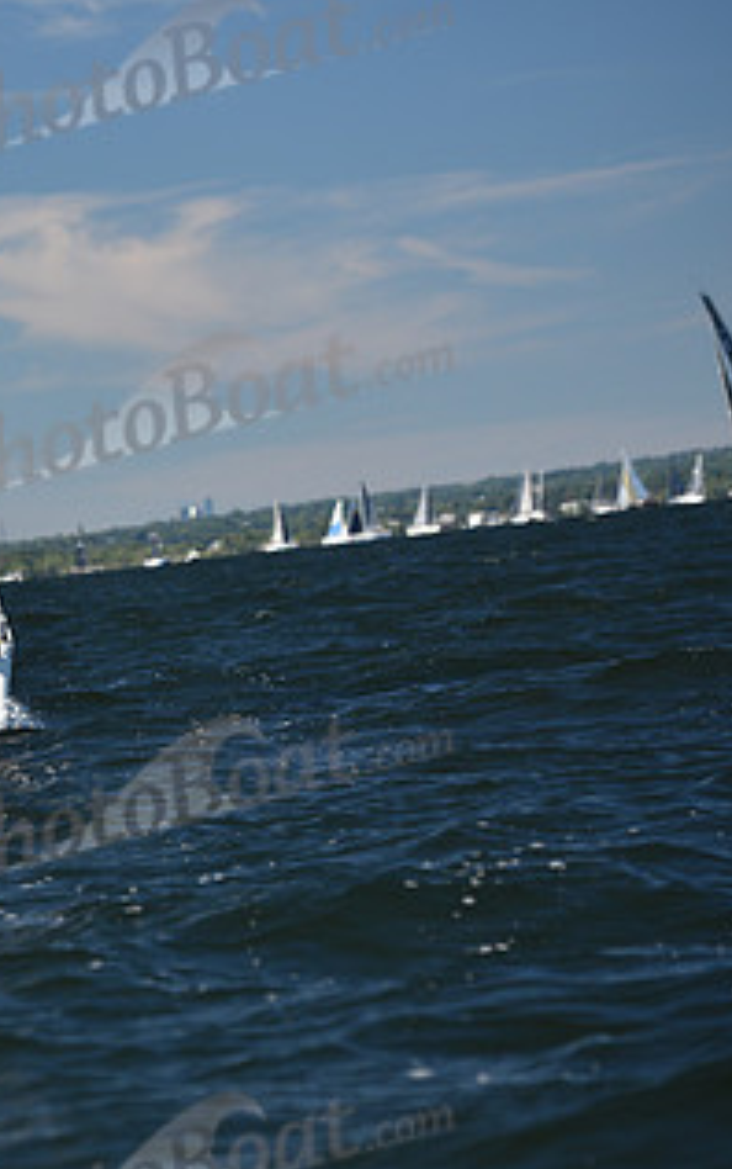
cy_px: 653
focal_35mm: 228
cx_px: -255
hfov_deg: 5.7
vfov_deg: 9.2
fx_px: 7264
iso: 200
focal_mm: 122
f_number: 3.5
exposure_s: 1/1000
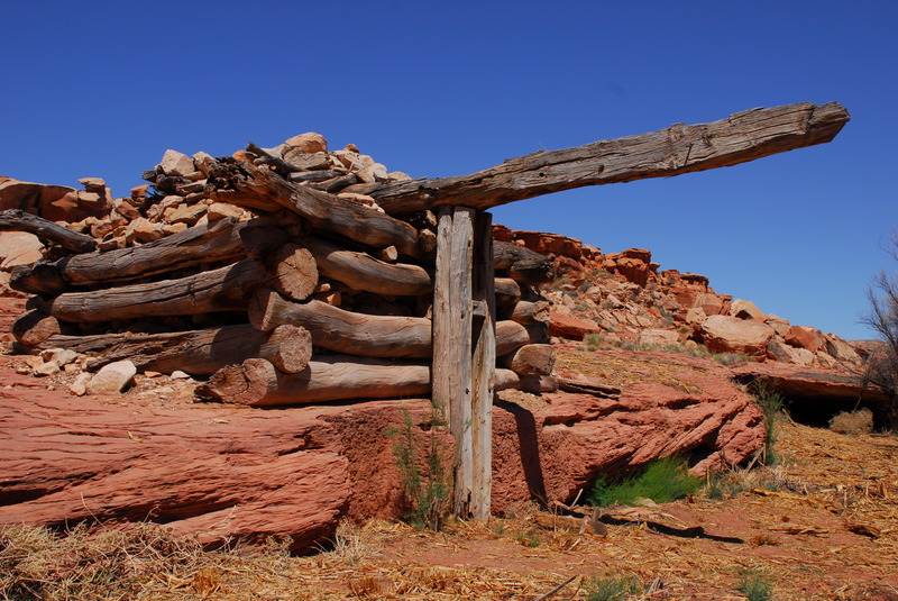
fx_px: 974
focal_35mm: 39
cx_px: 449
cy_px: 300
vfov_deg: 34.3
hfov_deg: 49.5
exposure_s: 1/250
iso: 100
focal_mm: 26
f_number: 8
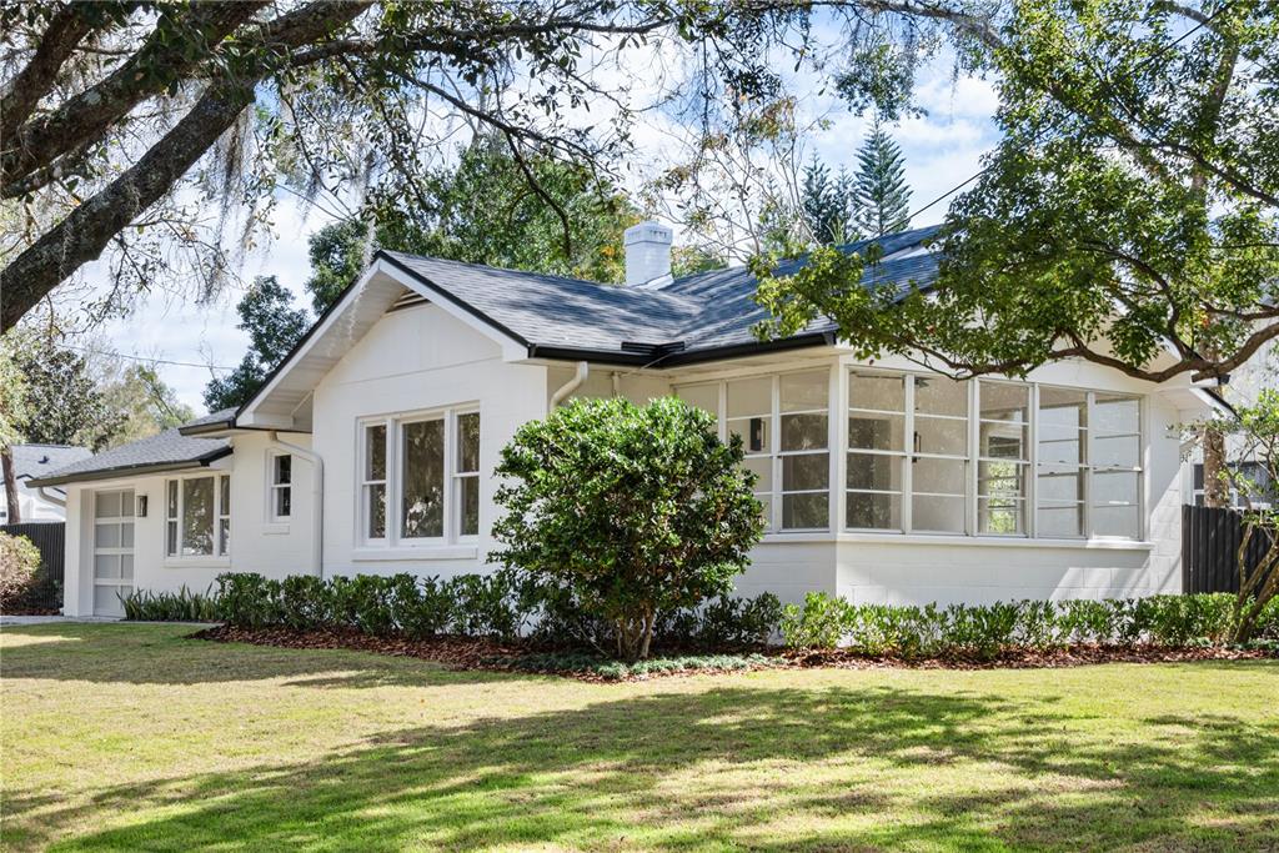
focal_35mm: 38
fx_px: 1350
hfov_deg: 50.7
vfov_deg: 35.1
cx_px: 640
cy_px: 426
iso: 100
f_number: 11
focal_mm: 38
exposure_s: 1/40
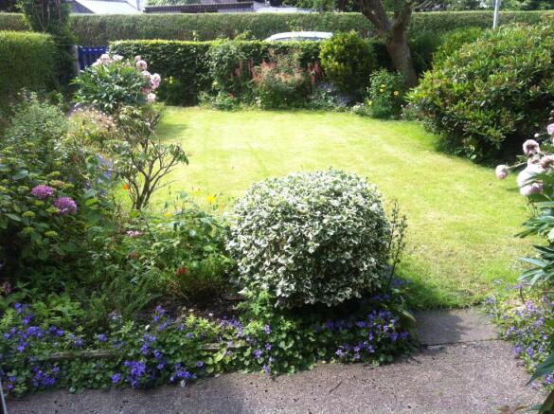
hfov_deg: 52.7
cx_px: 277
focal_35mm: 35
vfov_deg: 40.6
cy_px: 207
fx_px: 559
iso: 80
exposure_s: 1/351
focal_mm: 3.85
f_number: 2.8
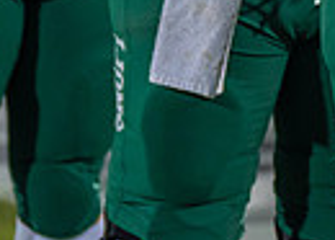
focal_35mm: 491
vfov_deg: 2.9
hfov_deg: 4.1
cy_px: -340
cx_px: 535
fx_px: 4674
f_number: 2.8
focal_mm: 91
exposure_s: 1/500
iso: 800
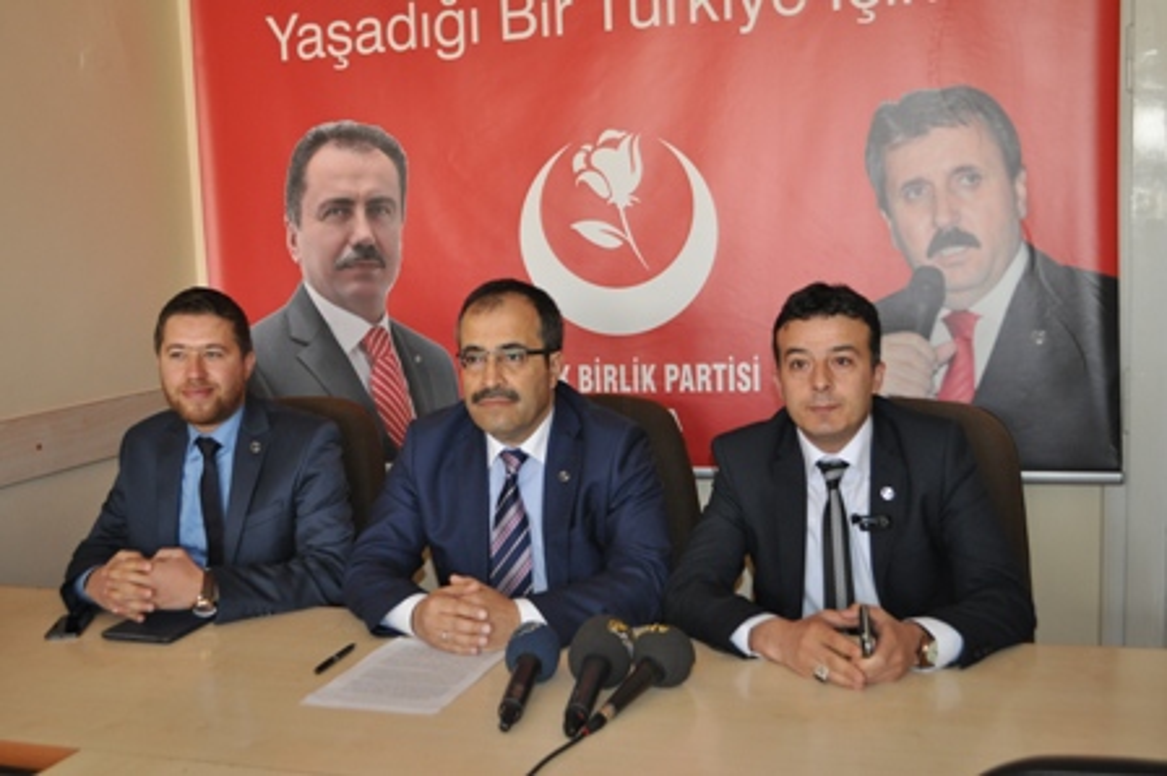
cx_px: 584
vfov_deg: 34.2
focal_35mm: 39
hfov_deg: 49.6
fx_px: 1263
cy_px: 388
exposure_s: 1/60
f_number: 4.2
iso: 800
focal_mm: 26
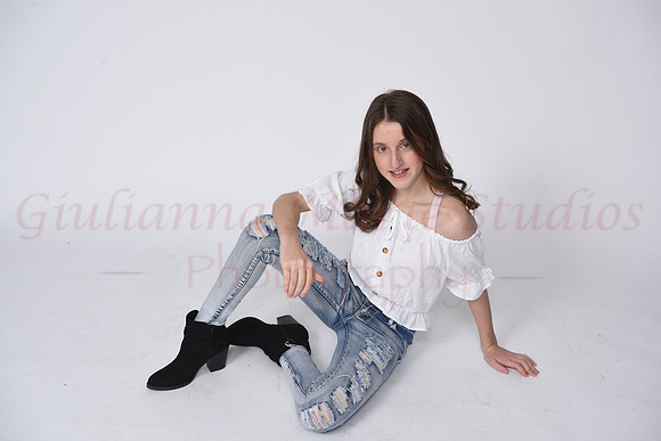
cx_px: 330
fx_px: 826
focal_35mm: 45
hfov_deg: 43.6
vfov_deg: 29.9
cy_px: 220
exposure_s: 1/125
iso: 160
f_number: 9
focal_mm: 45
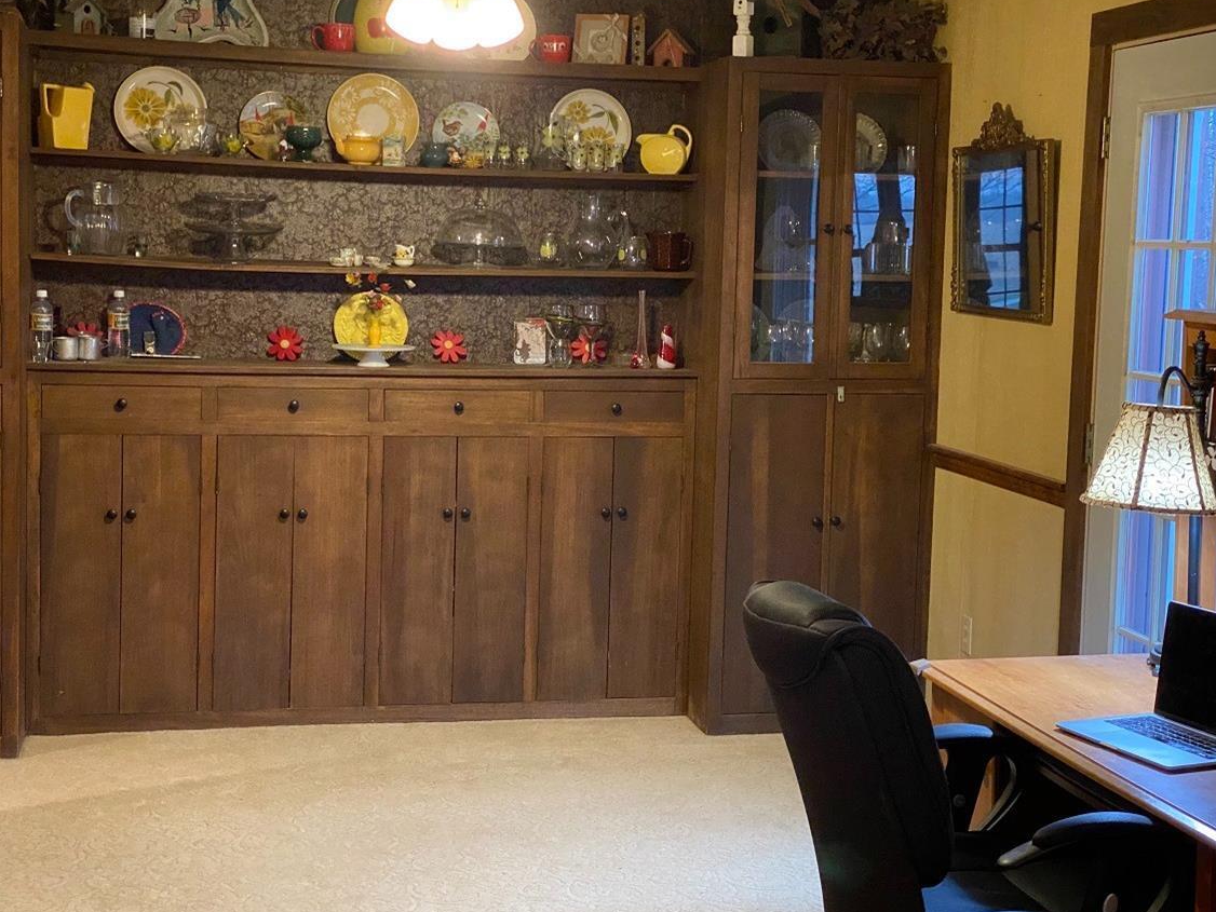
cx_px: 647
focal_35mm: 57
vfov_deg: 25.7
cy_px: 433
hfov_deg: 33.8
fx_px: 2003
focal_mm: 6
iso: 500
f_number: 2
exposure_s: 1/60
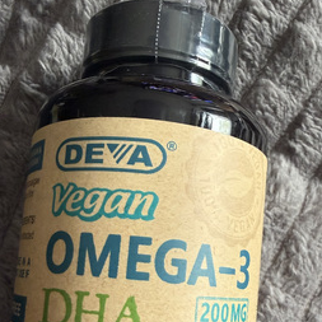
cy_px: 290
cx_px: 184
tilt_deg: -75.3
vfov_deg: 37.4
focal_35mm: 42
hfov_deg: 39.9
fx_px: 442
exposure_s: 1/86
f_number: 2.2
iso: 320
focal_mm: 2.22
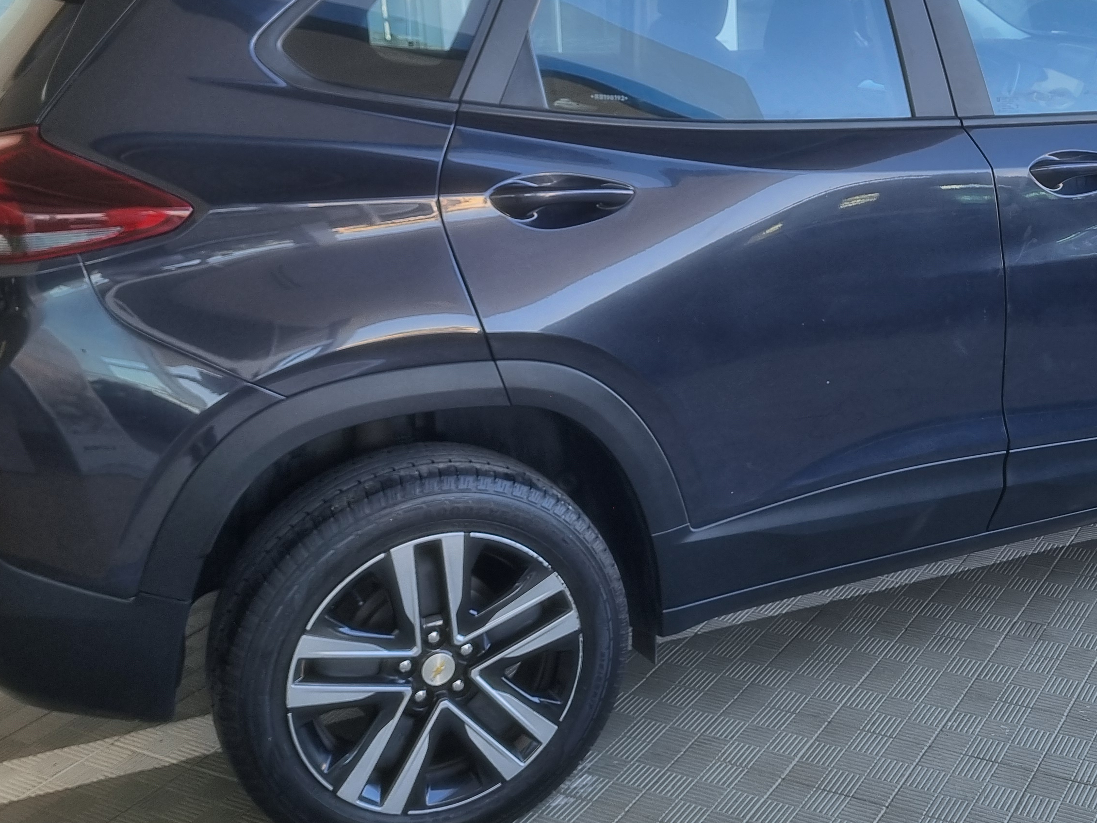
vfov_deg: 31.1
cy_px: 237
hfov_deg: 40.4
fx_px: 1458
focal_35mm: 46
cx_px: 780
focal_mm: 5.4
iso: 50
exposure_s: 1/159
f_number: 1.8
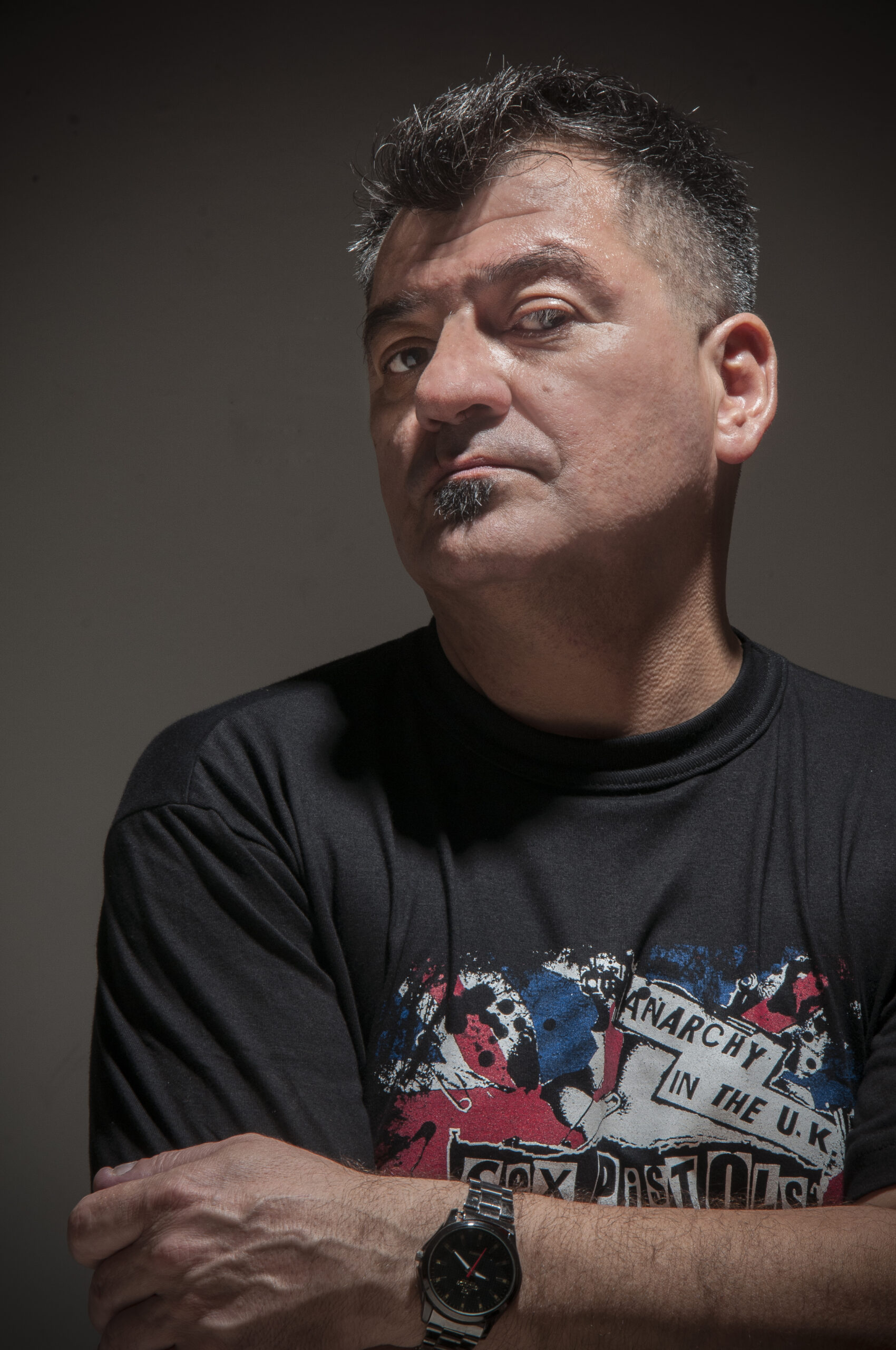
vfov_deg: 16.1
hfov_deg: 10.7
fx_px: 4773
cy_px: 675
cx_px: 448
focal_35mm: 128
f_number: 16
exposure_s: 1/125
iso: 200
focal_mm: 85
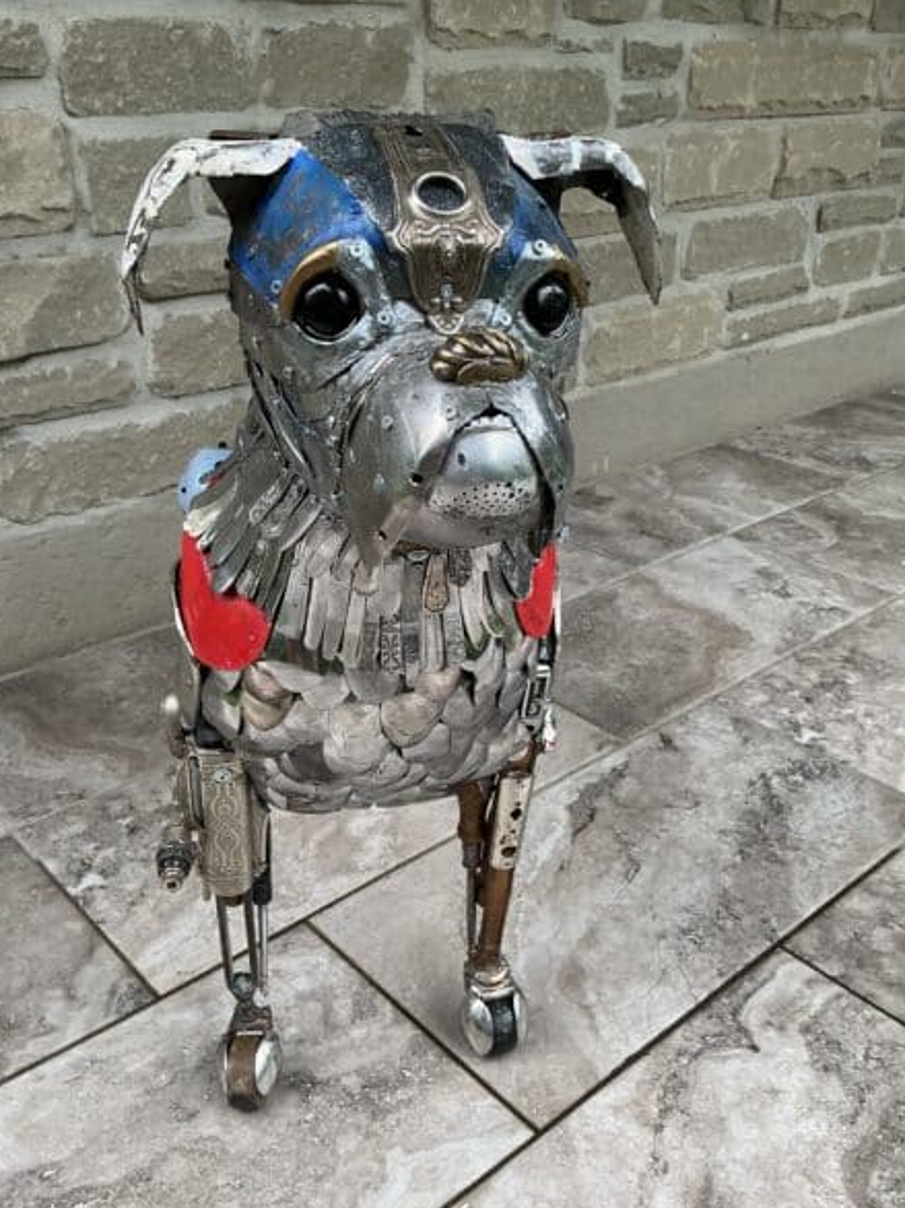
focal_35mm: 33
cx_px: 451
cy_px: 586
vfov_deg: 55.4
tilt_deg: -22.8
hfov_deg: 42.9
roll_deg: +1.3
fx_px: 1151
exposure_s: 1/120
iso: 20
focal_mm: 3
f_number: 1.8
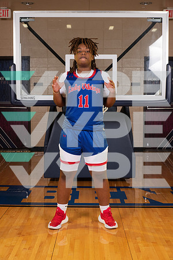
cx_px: 86
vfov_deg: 39.6
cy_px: 130
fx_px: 360
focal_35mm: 50
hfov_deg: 27.0
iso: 320
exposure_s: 1/320
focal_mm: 50
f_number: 7.1
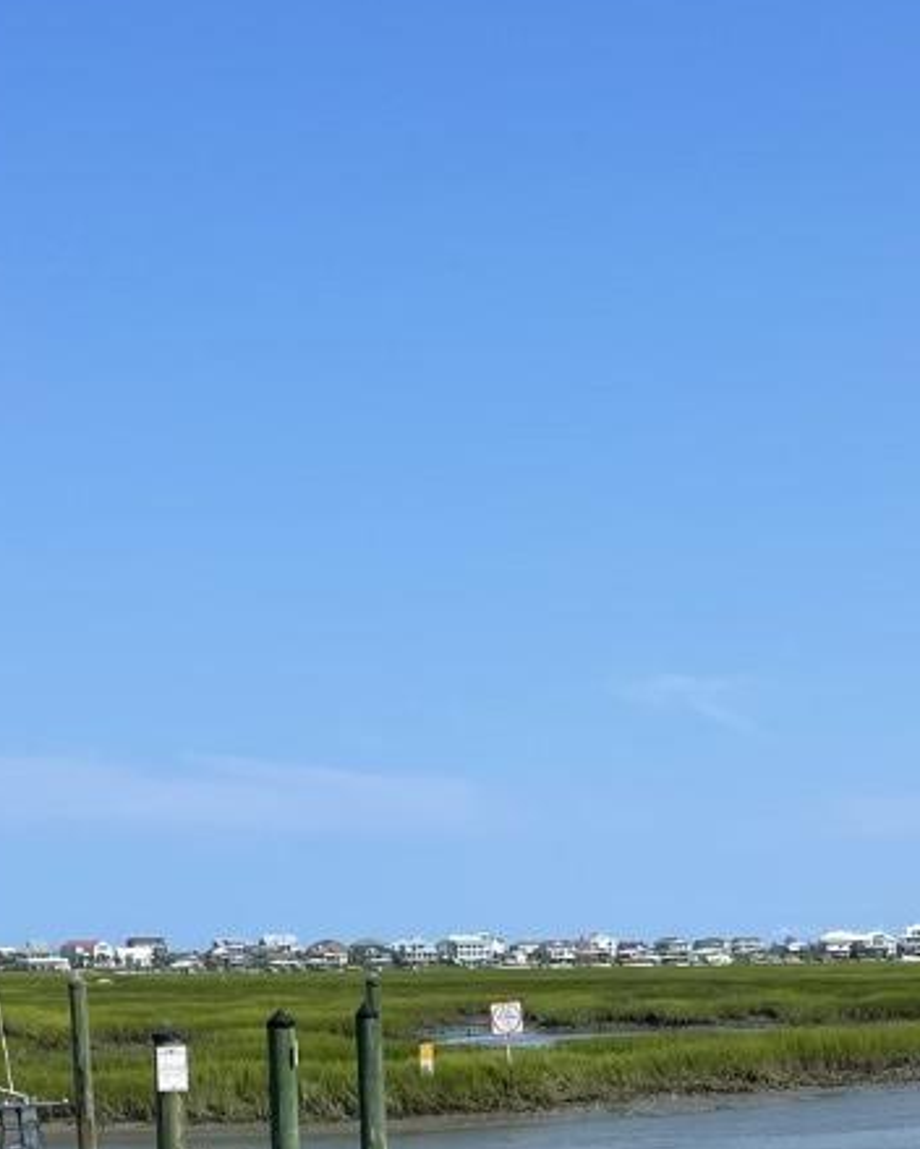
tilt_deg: -5.7
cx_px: 873
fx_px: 2825
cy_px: 1259
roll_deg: +1.0
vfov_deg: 21.8
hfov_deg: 18.1
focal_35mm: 83
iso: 32
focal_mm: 4.2
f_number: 1.6
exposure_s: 1/4292
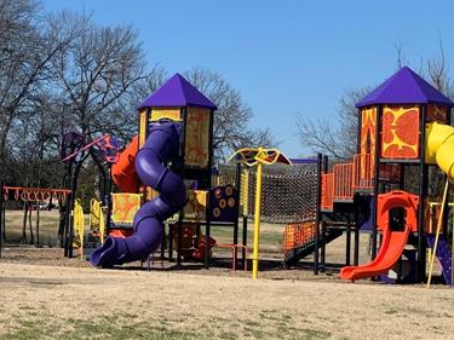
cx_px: 25
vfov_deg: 20.7
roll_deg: -1.9
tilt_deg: +2.6
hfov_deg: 26.3
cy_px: 184
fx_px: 931
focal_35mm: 71
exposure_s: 1/2364
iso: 25
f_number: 1.8
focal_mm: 4.25
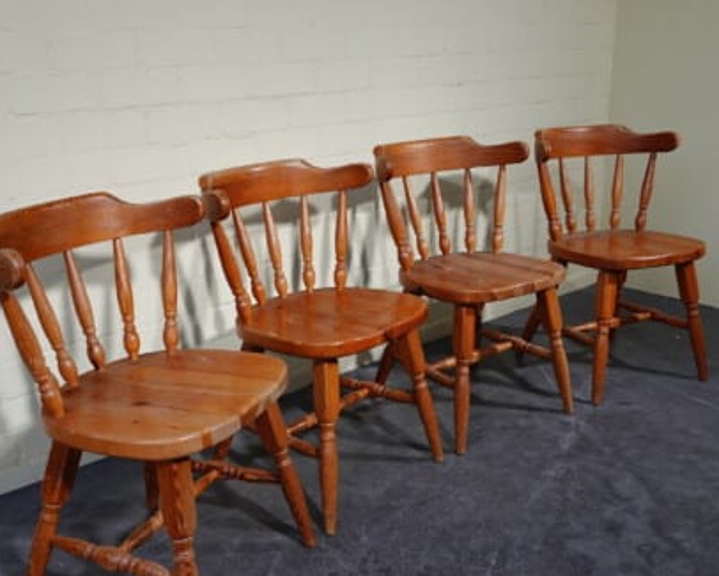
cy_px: 293
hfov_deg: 49.1
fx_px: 788
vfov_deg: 40.1
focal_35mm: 37
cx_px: 347
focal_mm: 11.77
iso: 100
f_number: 2.8
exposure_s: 1/200
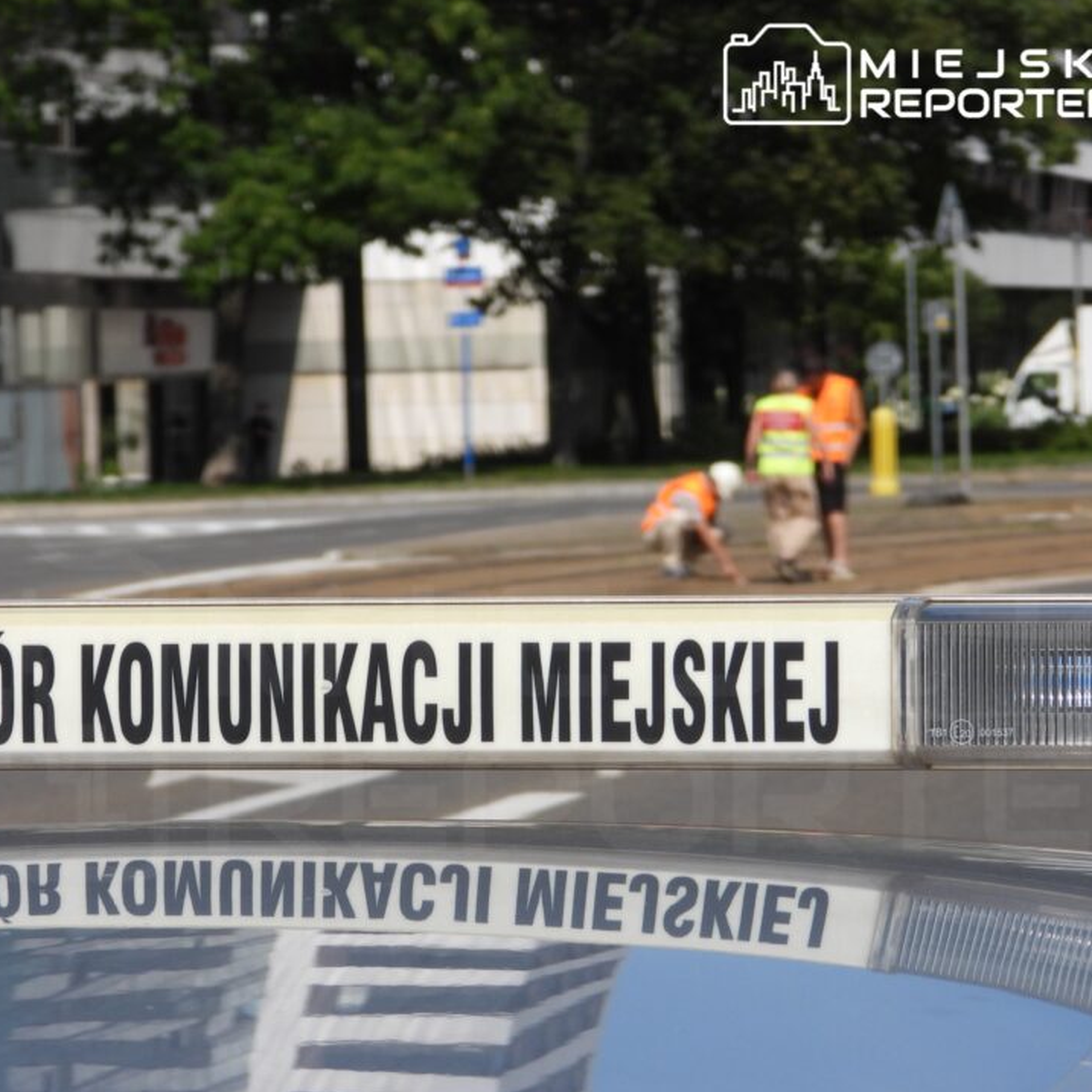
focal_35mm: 183
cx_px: 446
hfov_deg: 9.6
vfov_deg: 9.6
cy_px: 536
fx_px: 6531
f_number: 4
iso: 100
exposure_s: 1/1250
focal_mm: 26.1
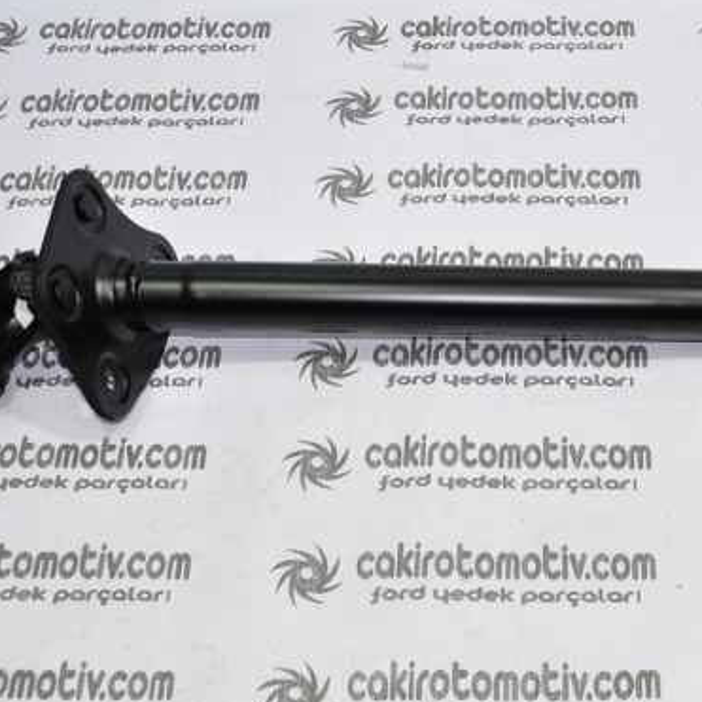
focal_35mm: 68
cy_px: 433
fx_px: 1560
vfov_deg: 25.3
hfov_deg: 24.9
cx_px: 573
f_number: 5
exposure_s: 1/40
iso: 200
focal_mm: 22
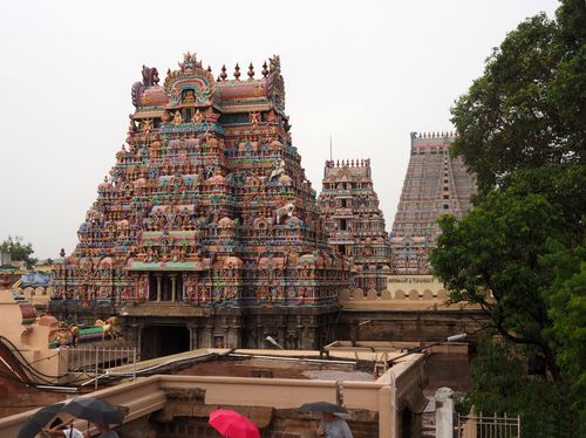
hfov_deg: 43.0
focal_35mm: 44
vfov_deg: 32.8
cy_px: 219
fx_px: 744
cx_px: 293
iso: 200
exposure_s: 1/100
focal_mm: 22
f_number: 5
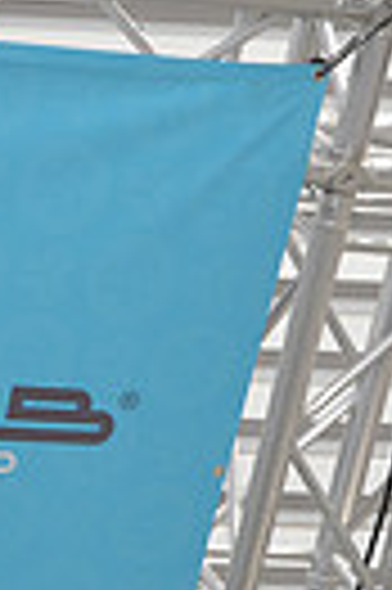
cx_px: -451
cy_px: 709
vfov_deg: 11.4
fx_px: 2898
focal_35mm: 177
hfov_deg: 7.4
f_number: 5
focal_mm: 40
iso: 200
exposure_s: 1/1000
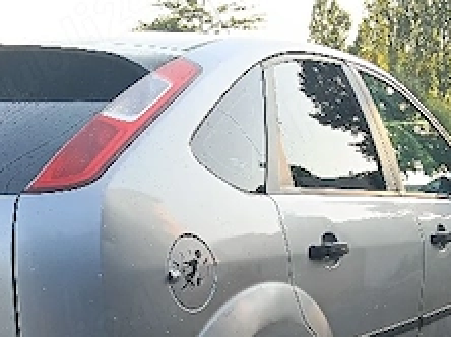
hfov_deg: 26.6
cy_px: 355
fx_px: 950
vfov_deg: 19.4
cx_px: 179
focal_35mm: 73
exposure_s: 1/120
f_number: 1.8
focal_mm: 3.98
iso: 50
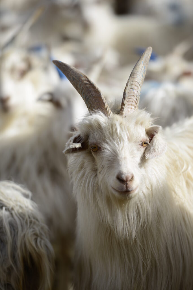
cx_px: 96
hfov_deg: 6.9
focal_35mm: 200
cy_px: 145
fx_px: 1608
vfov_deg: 10.3
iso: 100
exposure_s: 1/1000
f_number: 3.2
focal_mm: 200
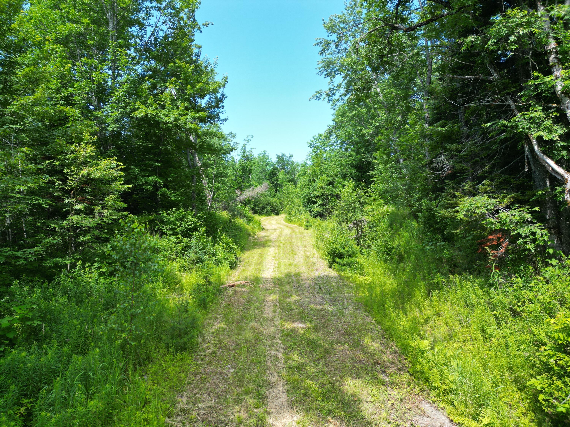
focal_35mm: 24
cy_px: 214
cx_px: 285
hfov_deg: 71.6
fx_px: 395
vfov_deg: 56.8
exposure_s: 1/725
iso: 110
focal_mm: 6.72
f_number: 1.7
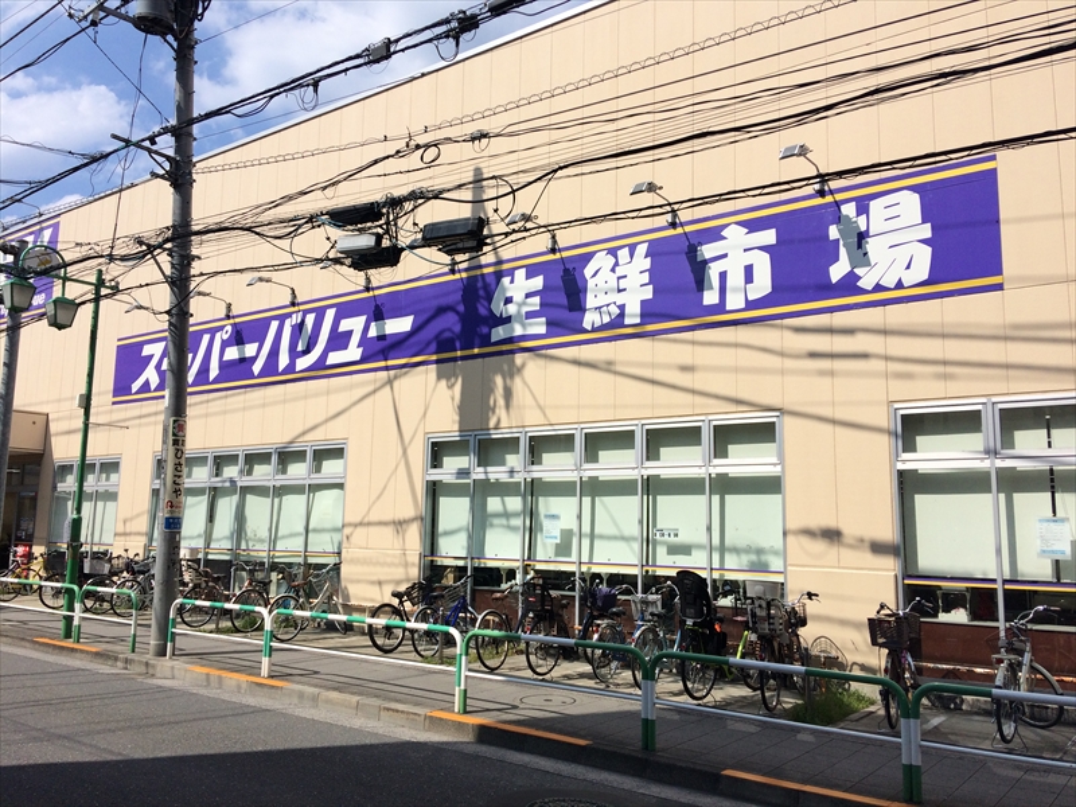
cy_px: 404
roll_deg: -1.8
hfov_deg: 61.7
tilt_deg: +6.8
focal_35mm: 29
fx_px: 901
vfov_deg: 48.2
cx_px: 538
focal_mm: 4.15
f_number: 2.2
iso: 32
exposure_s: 1/3425
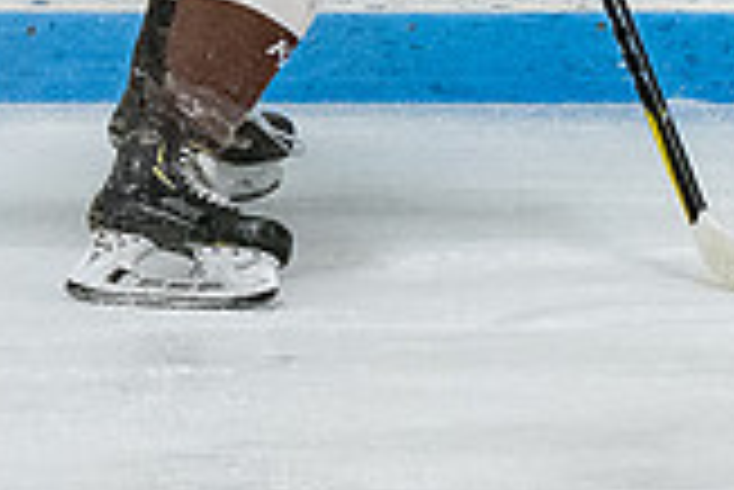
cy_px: -328
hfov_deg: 2.2
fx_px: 18774
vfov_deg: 1.5
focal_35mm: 920
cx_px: 361
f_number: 3.5
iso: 2500
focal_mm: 110
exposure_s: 1/800
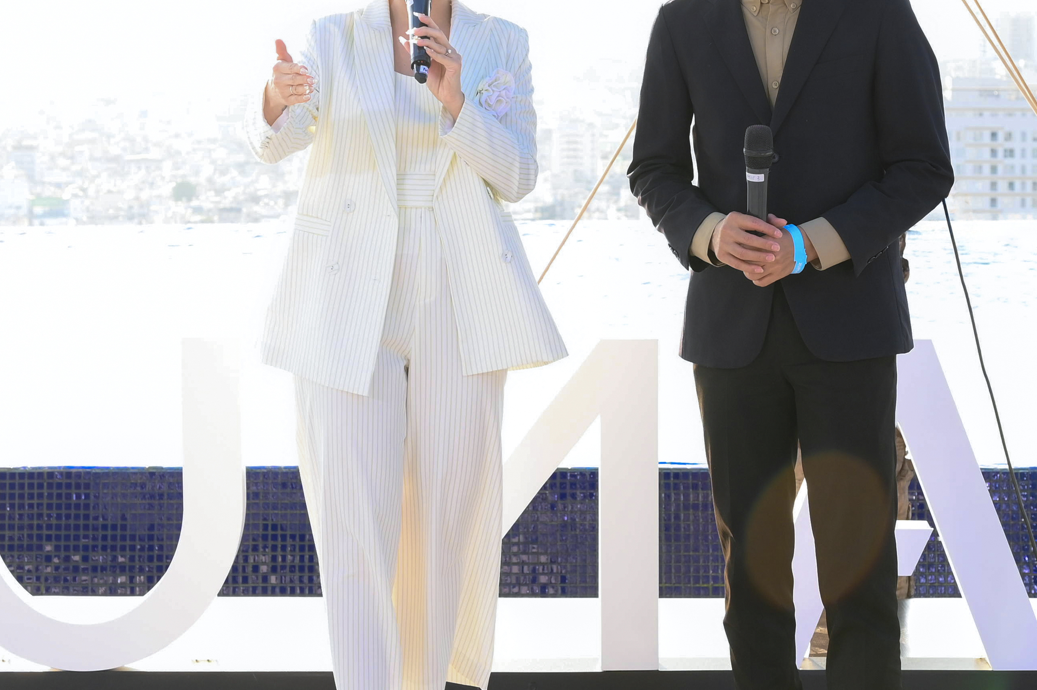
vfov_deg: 14.1
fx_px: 2792
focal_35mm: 97
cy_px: 203
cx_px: 502
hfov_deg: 21.0
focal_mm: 44
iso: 400
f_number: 5.6
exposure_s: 1/250
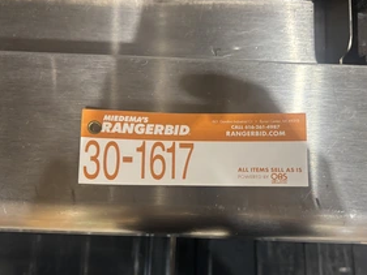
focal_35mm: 37
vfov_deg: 38.3
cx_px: 196
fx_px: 392
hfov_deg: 50.1
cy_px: 181
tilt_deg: -78.2
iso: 320
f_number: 1.6
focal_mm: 5.96
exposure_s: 1/60
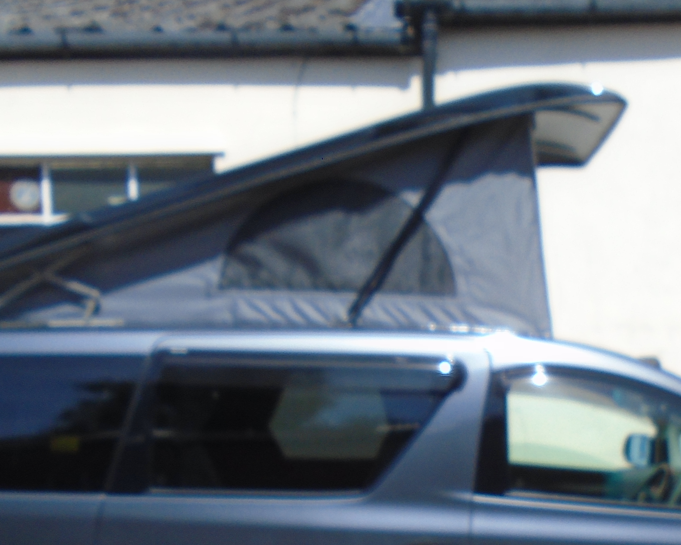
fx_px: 1149
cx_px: 467
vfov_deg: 25.6
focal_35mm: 57
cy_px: 522
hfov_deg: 32.7
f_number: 8
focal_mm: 4.6
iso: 100
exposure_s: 1/160
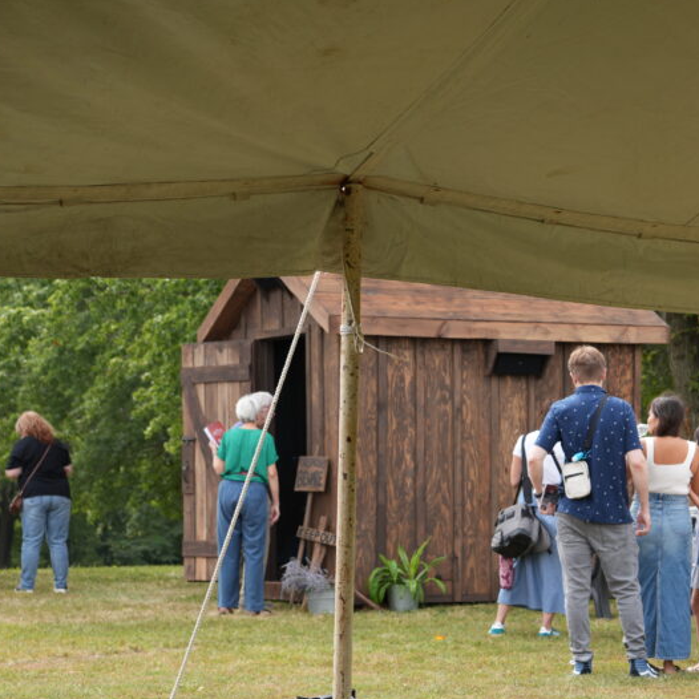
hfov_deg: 14.0
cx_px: 579
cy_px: 437
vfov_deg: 14.1
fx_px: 2833
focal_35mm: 124
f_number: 4.5
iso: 100
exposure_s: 1/250
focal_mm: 50
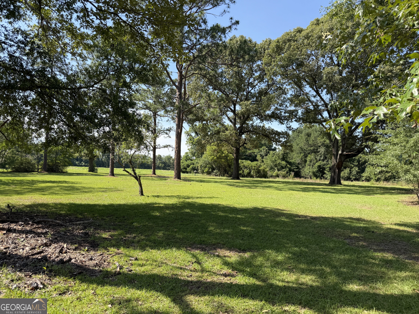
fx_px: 291
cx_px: 210
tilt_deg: +3.1
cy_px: 157
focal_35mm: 24
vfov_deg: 56.8
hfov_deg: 71.6
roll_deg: -2.7
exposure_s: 1/1855
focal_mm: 6.76
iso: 100
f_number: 1.78
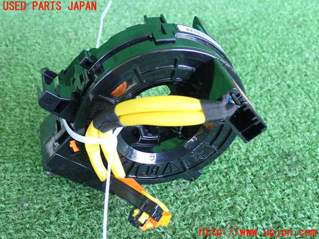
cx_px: 160
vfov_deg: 29.1
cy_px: 120
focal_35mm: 50
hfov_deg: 38.2
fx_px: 461
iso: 800
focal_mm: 9.01
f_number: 3.2
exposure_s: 1/125
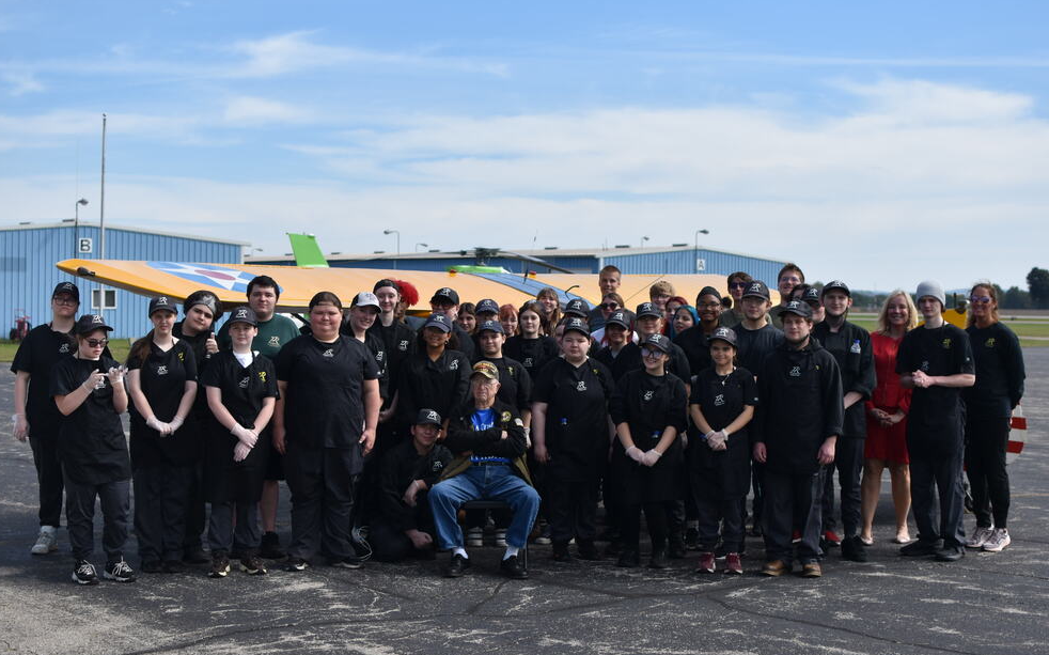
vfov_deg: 23.7
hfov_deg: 37.2
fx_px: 1558
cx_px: 523
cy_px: 326
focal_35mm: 55
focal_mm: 35
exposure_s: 1/4000
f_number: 2.8
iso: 200
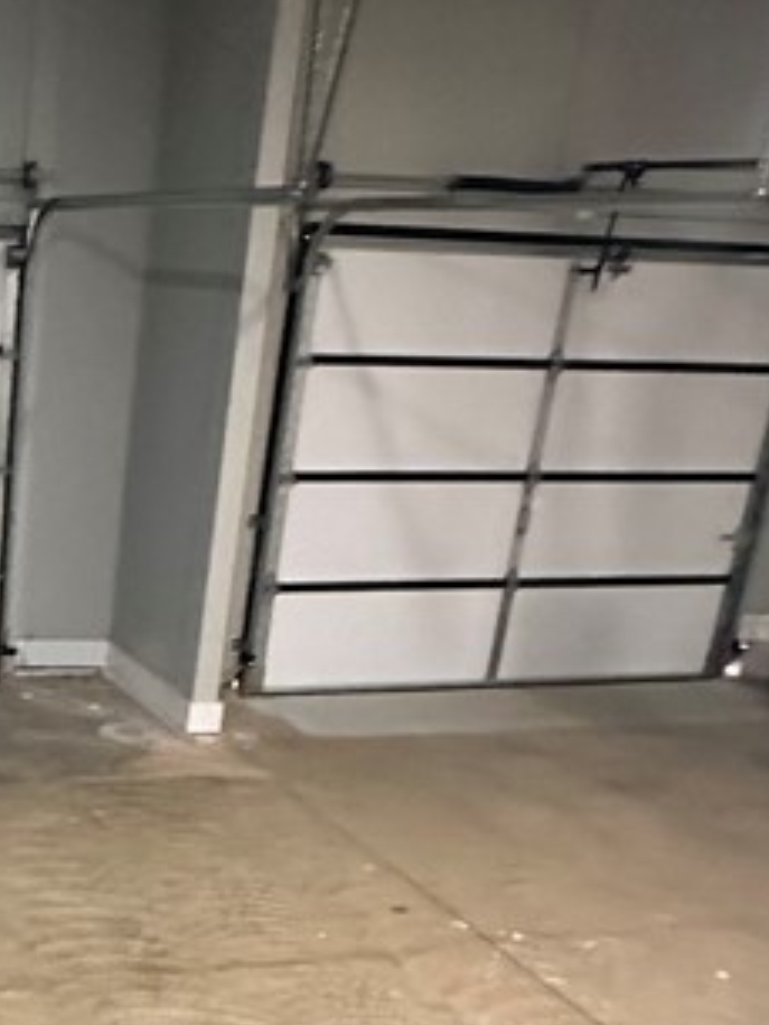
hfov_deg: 27.6
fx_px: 1391
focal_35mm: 47
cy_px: 753
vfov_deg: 39.5
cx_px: -128
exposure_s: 1/60
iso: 1250
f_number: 2.2
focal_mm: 2.22
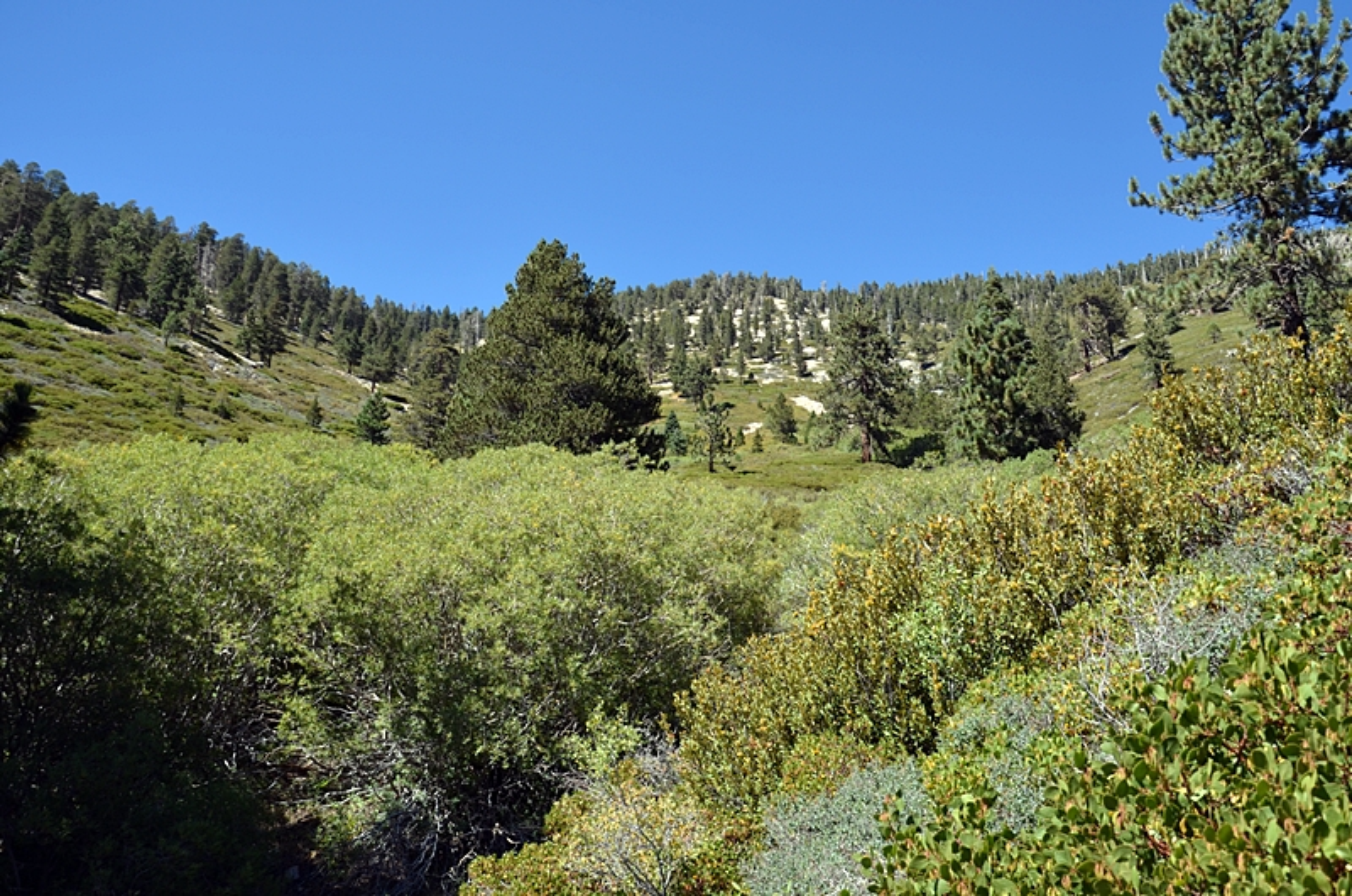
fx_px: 1124
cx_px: 676
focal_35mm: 30
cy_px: 448
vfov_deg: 43.4
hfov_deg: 62.0
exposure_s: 1/200
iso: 100
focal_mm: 20
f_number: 7.1
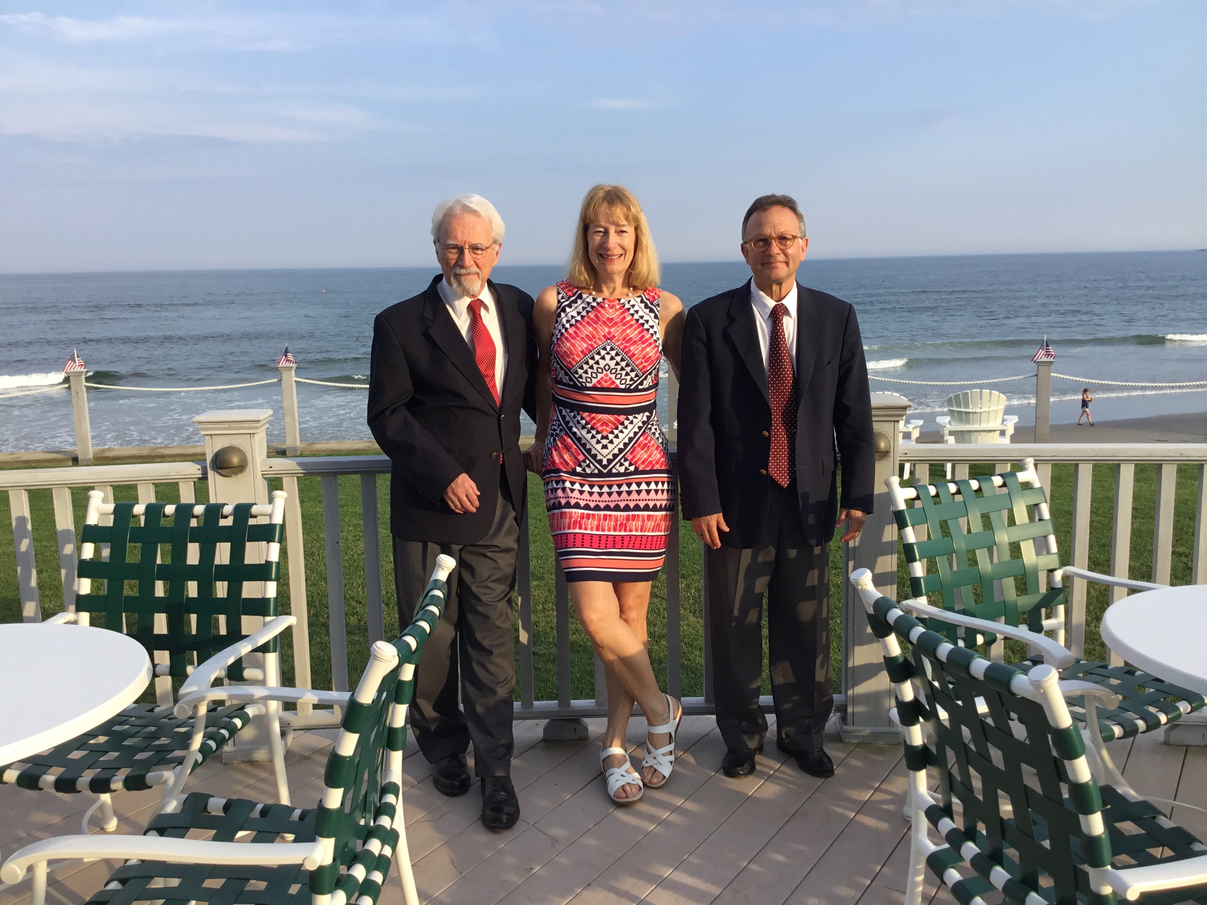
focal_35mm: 31
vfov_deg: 45.4
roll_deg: +1.1
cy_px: 452
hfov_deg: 58.4
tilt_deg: -9.7
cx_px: 604
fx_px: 1081
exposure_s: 1/497
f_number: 2.4
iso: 25
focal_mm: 3.3
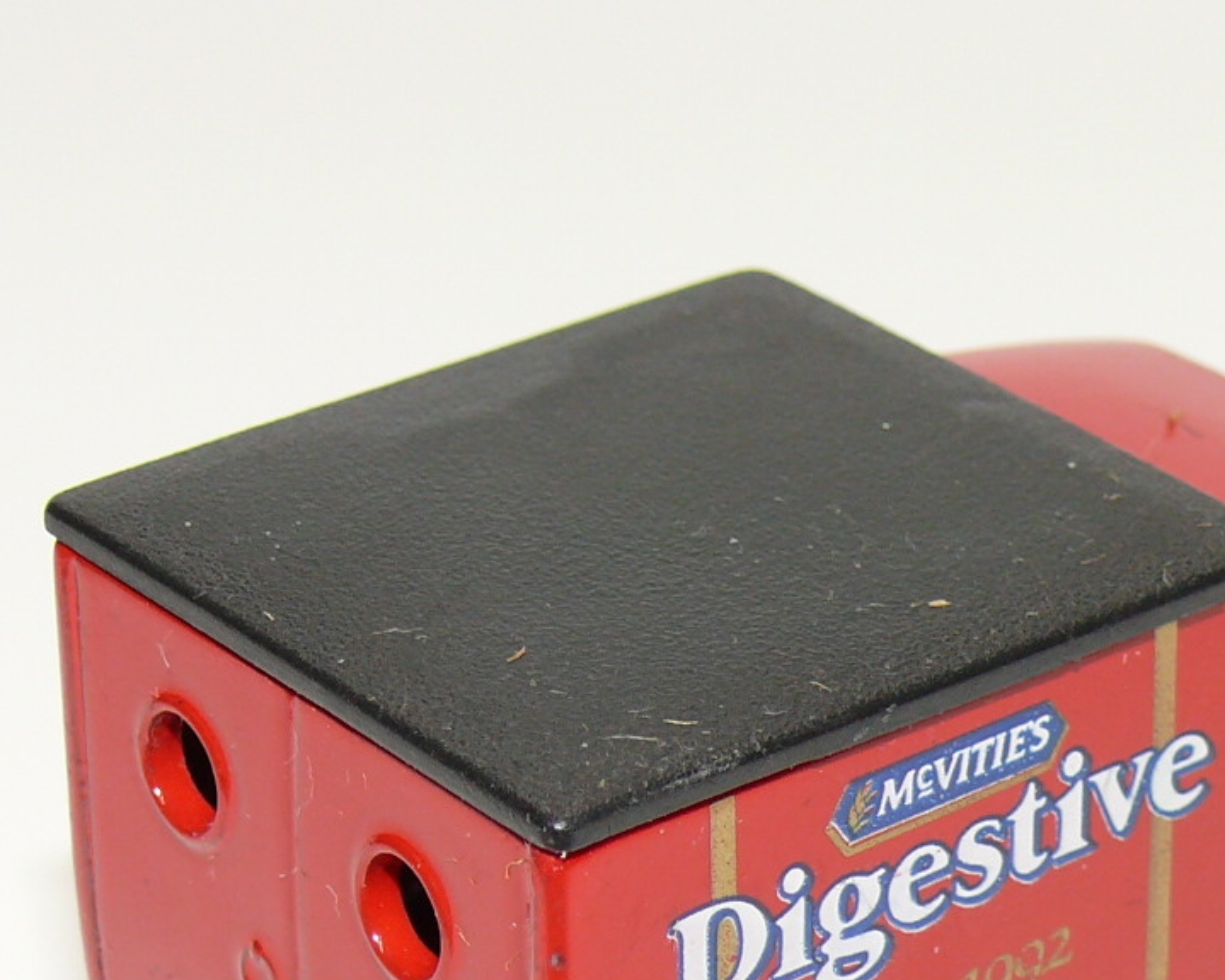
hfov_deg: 11.8
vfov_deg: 9.5
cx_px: 961
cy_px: 769
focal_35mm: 163
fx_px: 5909
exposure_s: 1/30
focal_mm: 11.4
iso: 100
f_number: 4
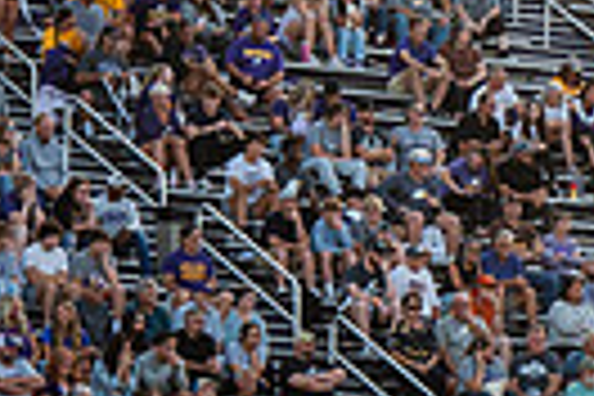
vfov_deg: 2.5
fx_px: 9058
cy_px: 691
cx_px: 1300
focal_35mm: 549
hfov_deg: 3.7
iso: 800
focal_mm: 125
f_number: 8
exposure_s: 1/320
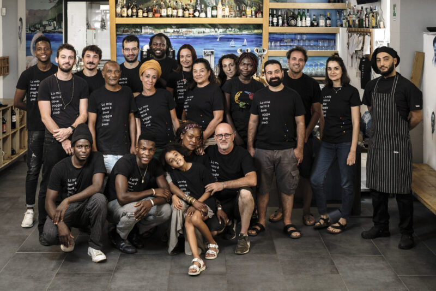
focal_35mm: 53
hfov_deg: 37.5
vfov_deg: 25.5
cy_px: 146
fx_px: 642
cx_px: 218
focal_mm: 35
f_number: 4
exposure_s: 1/80
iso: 1000
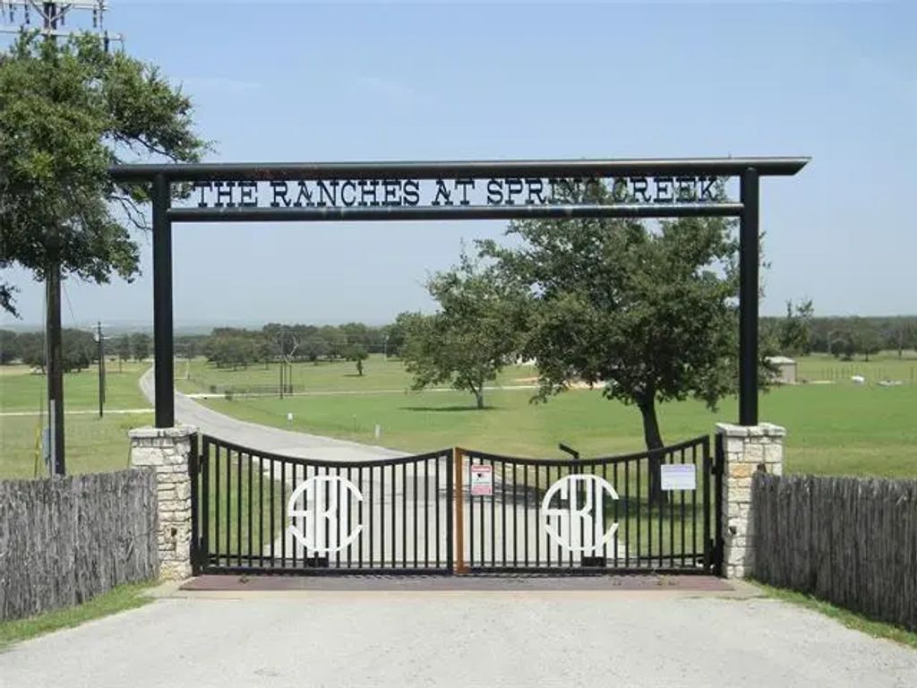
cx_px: 458
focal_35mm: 41
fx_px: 1086
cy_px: 344
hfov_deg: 45.8
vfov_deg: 35.1
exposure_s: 1/227
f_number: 7.6
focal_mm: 7.3
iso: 80
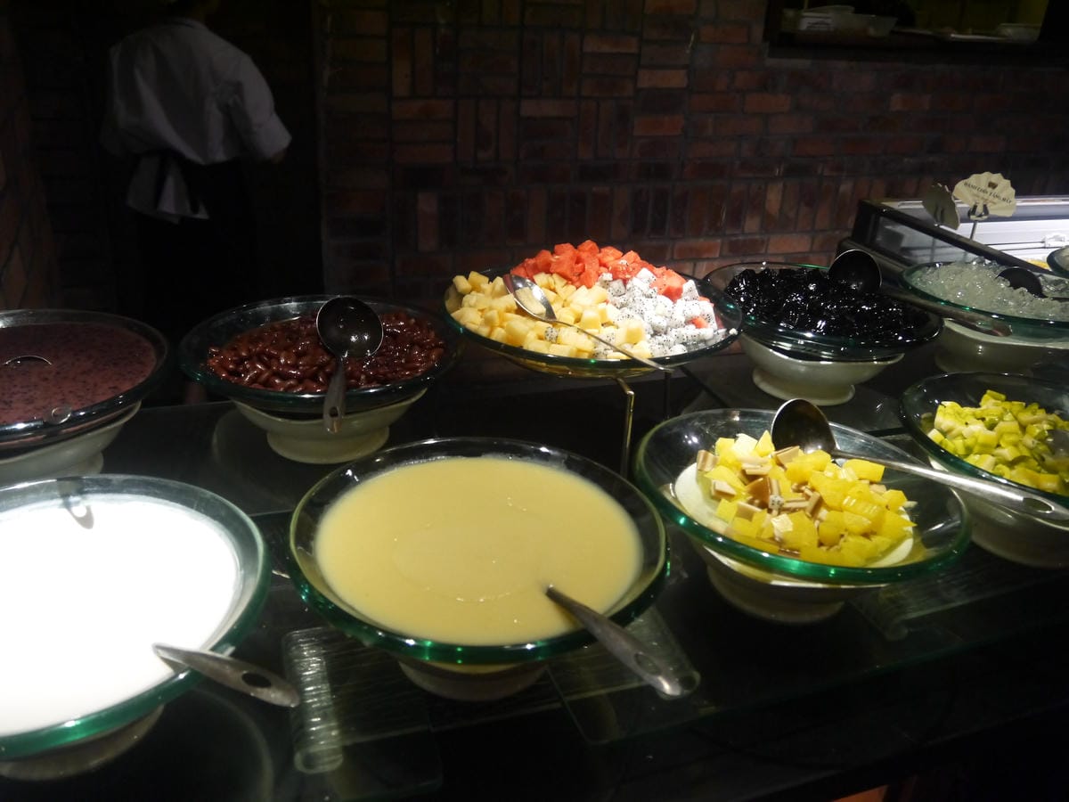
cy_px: 401
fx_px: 865
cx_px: 534
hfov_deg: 63.4
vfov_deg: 49.7
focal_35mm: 28
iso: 800
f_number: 3.5
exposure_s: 1/125
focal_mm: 14
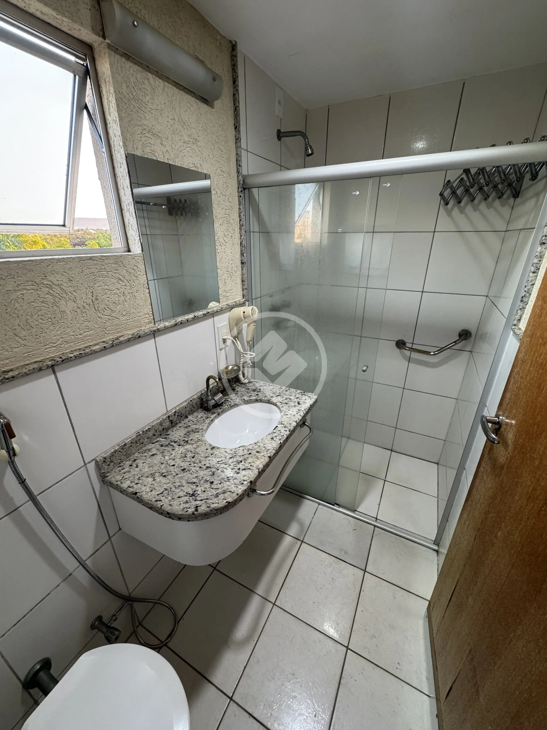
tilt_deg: -23.7
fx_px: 295
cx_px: 274
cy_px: 365
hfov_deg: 85.7
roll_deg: +1.0
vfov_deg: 102.1
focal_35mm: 14
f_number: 2.2
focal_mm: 2.22
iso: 250
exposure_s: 1/60
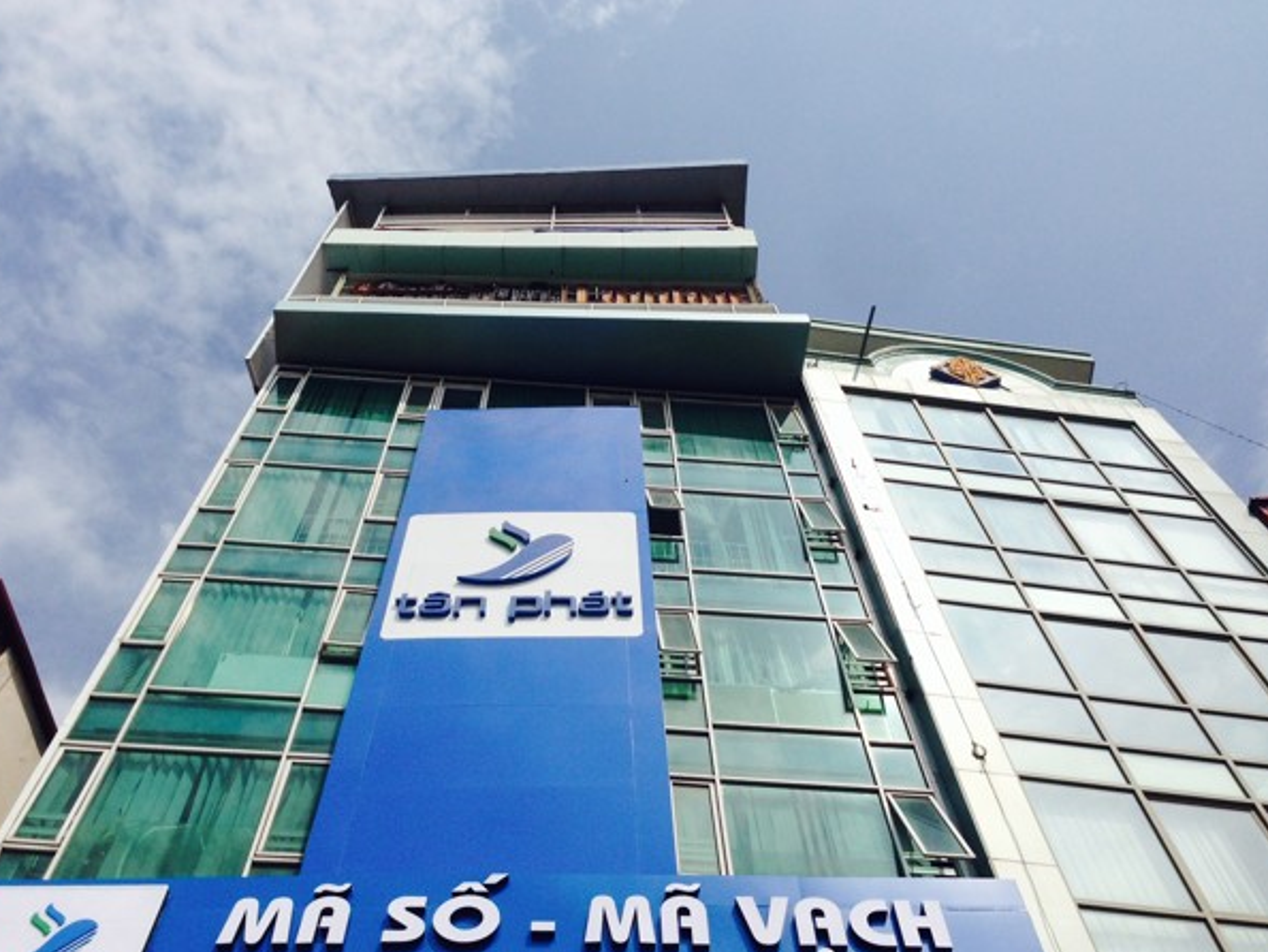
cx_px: 576
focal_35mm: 37
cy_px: 529
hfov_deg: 50.1
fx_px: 1356
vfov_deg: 38.6
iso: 50
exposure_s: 1/5435
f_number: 2.4
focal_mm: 4.12
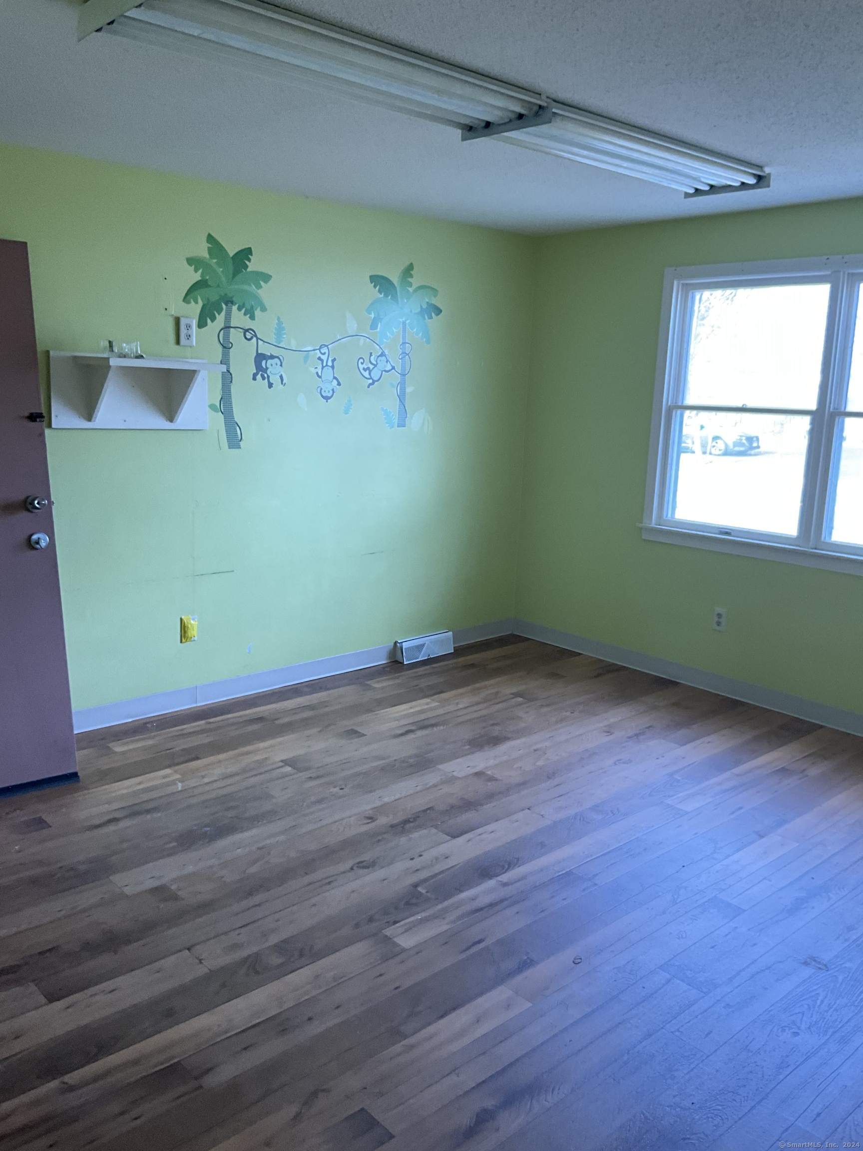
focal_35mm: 29
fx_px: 964
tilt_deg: -10.7
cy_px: 576
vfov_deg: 61.7
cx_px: 432
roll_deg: -3.3
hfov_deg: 48.2
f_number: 1.8
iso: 320
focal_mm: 3
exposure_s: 1/56
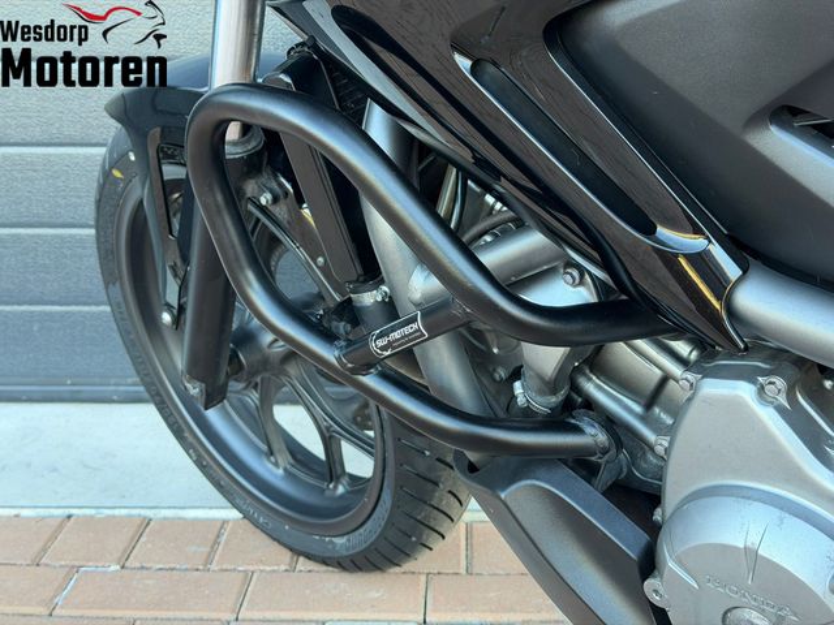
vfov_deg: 30.3
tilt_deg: -17.9
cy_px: 312
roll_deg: +1.6
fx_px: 1156
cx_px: 417
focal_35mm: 48
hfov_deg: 39.7
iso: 100
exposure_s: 1/114
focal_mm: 6.76
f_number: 1.78
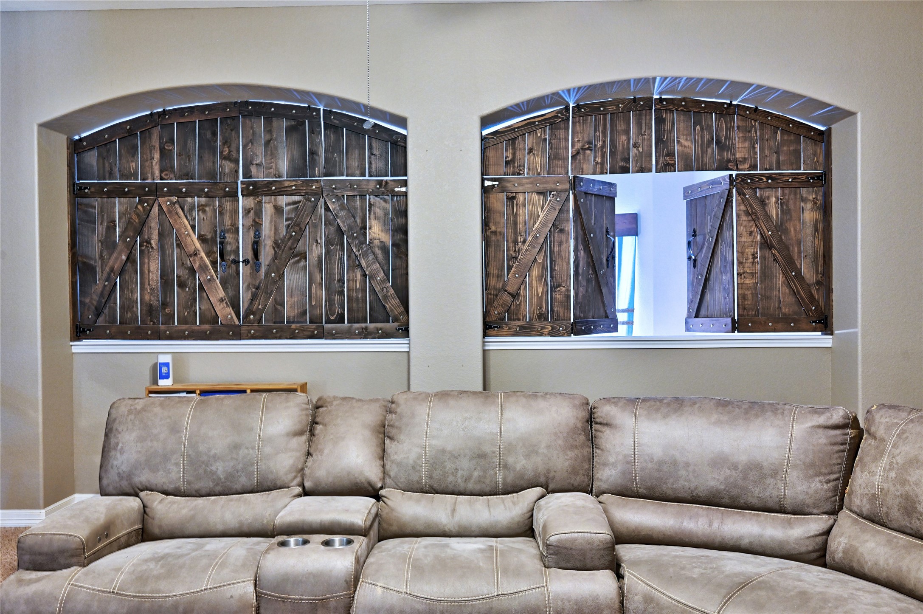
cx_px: 462
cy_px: 307
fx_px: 769
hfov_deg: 62.0
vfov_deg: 43.5
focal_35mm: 30
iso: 640
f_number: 8
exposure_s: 1/2
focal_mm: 30
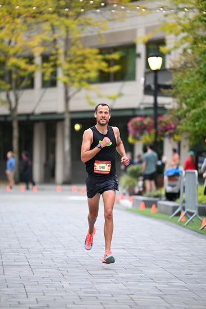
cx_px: 103
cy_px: 154
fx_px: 1715
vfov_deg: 10.3
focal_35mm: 200
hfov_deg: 6.9
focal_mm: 200
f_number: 2.8
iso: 1600
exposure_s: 1/800
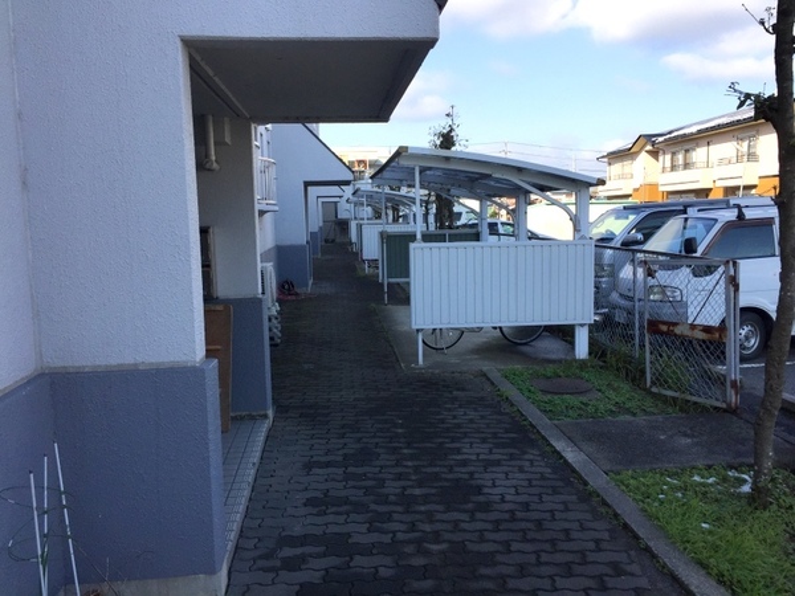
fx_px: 666
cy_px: 298
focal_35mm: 29
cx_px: 398
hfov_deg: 61.7
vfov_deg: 48.2
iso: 32
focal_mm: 4.15
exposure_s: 1/1014
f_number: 2.2
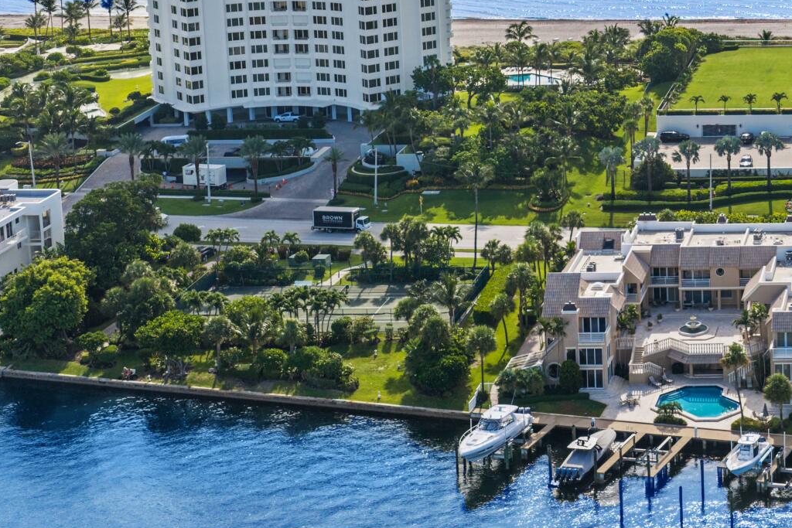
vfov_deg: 16.2
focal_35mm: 82
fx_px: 1804
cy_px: -52
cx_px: 972
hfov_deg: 22.6
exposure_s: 1/500
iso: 100
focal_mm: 14.45
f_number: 2.8
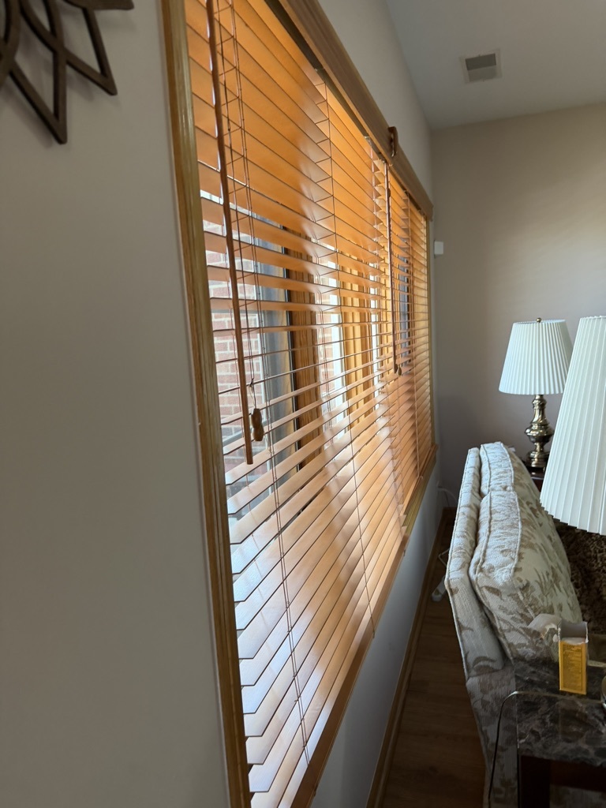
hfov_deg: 56.8
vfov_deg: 71.6
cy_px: 404
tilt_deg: -4.2
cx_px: 303
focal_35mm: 24
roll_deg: +5.0
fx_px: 560
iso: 160
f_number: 1.78
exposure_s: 1/120
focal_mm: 6.76
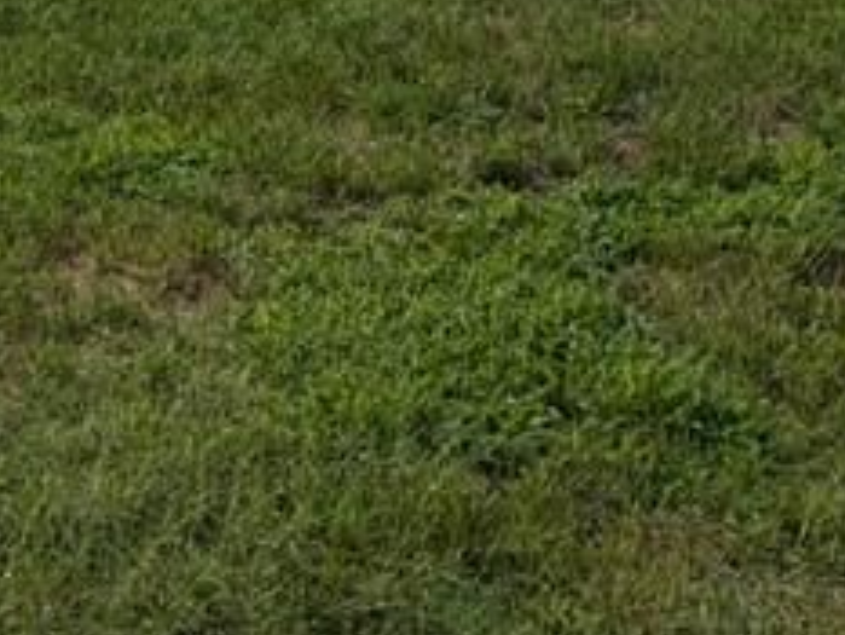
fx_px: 2687
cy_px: -555
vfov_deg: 12.2
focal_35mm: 110
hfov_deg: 17.0
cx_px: -212
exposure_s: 1/3953
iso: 52
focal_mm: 5.43
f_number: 1.89
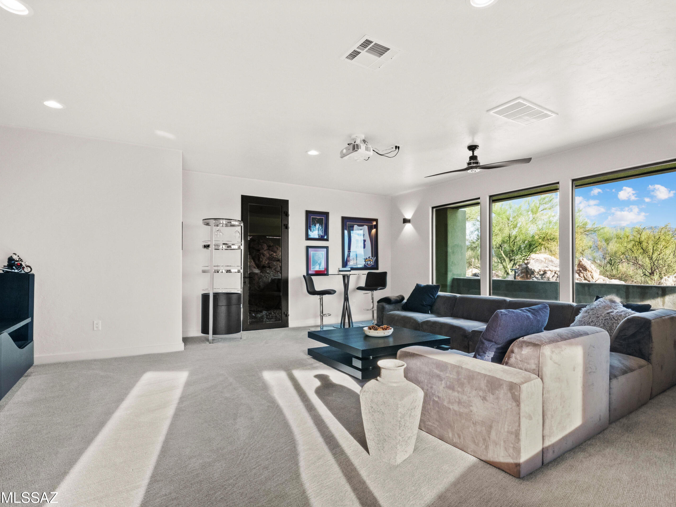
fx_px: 352
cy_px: 258
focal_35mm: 18
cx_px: 348
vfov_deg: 71.6
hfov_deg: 87.7
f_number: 22
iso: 1600
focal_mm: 16
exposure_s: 1/13
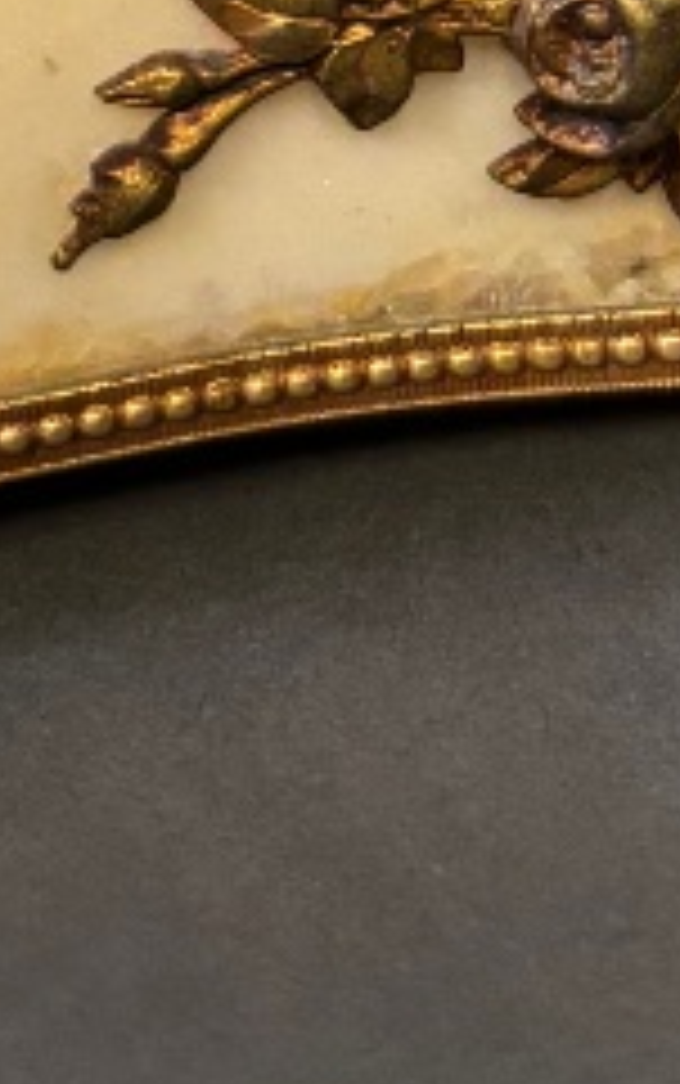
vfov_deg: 12.6
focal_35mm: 137
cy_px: -1331
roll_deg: -1.1
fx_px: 4055
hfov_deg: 9.6
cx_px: 567
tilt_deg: -15.8
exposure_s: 1/50
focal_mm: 5.96
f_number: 1.6
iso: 320
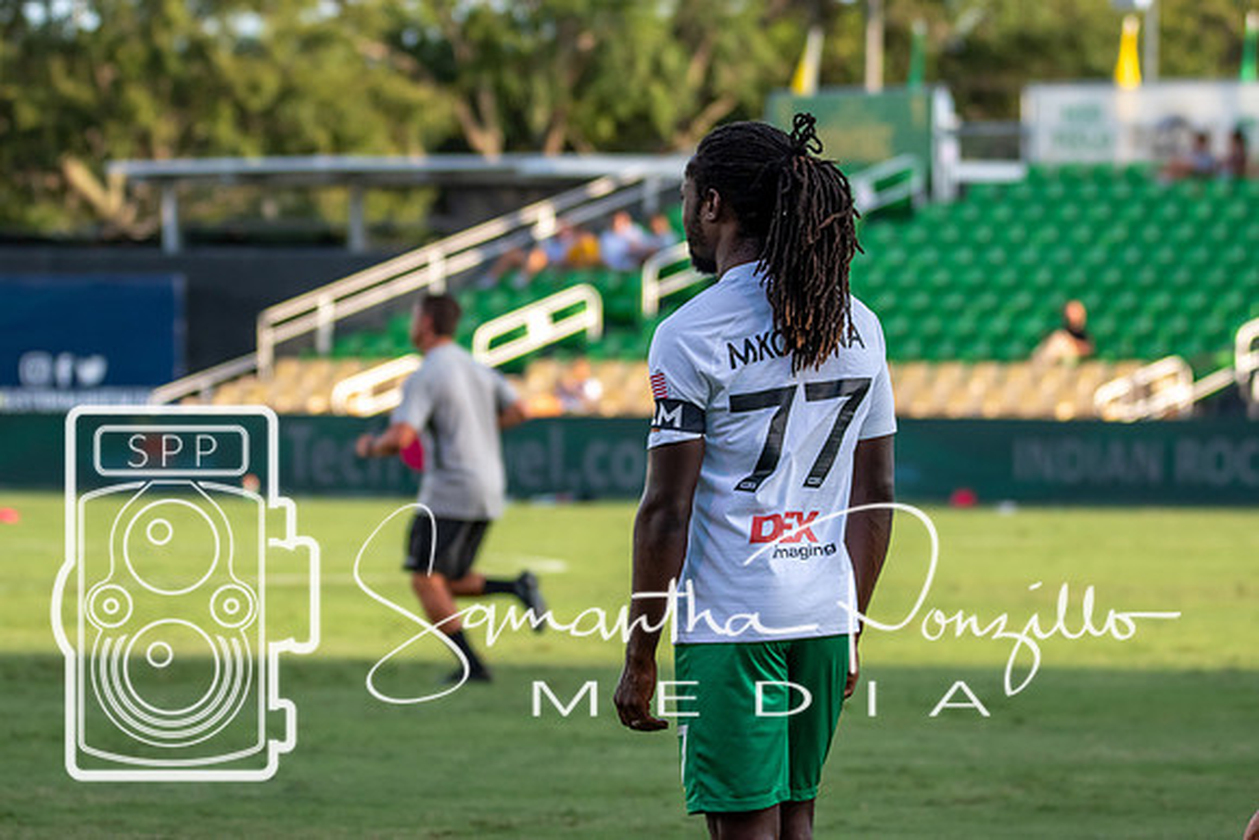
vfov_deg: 5.0
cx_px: 630
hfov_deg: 7.4
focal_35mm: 278
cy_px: 420
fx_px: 9707
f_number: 5.3
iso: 800
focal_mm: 185
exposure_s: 1/1000
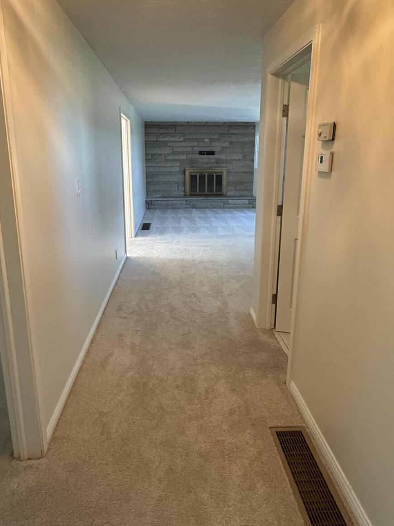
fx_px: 364
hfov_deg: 56.8
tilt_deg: -13.3
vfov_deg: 71.5
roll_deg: -0.4
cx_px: 188
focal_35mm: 24
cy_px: 242
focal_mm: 2.22
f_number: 2.2
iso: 400
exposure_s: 1/60
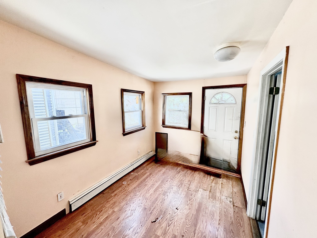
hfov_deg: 102.1
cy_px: 119
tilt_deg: -7.0
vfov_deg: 85.7
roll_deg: +1.5
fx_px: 128
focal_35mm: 14
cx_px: 158
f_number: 2.2
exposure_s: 1/99
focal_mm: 2.22
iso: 160
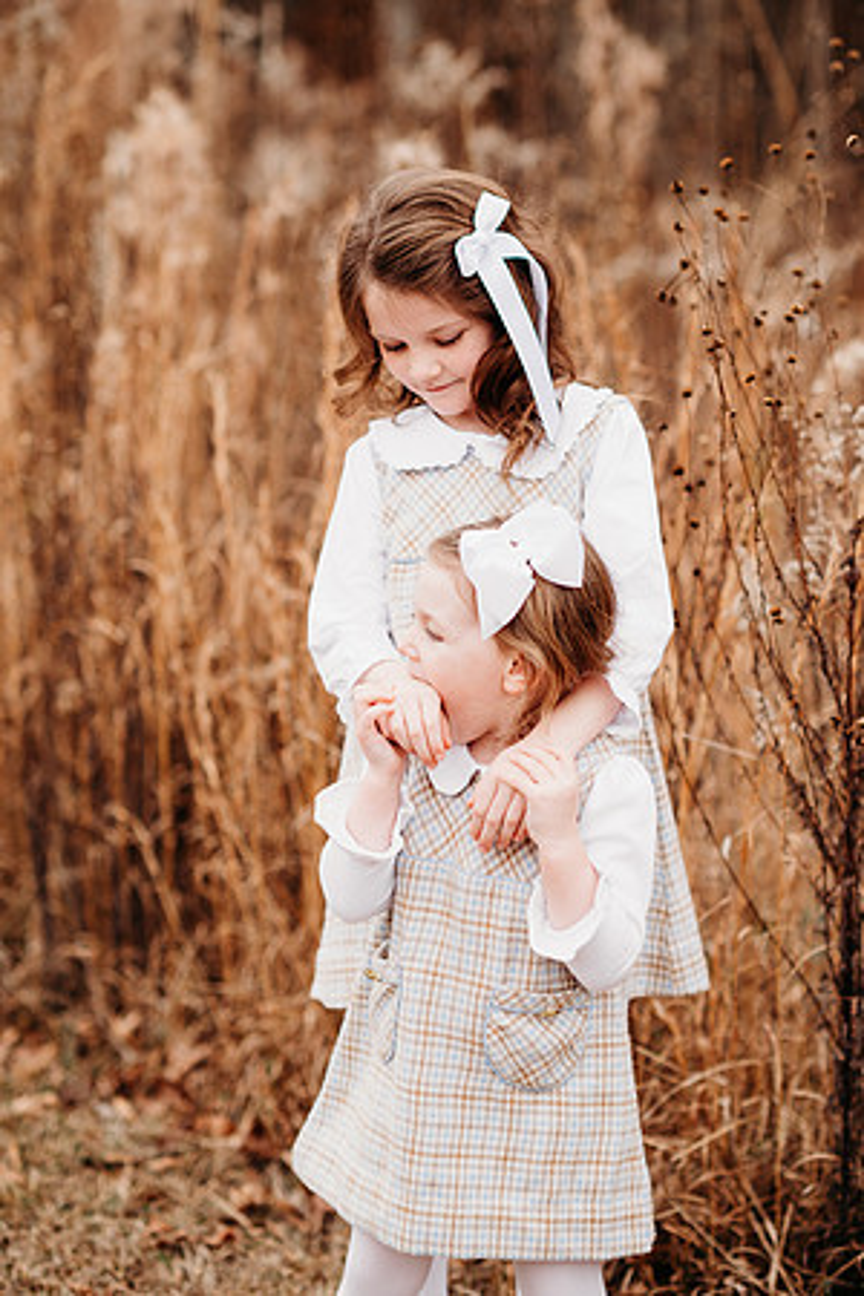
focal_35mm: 85
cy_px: 648
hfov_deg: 16.1
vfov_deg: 23.9
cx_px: 432
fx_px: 3060
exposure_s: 1/320
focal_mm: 85
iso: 125
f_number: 2.5
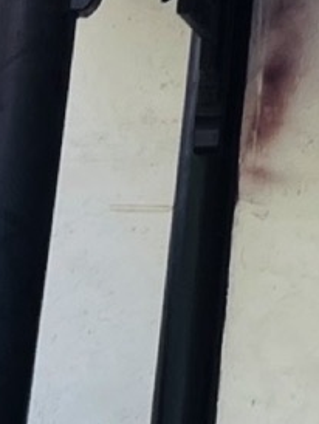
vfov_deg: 9.1
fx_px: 2380
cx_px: 940
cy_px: -611
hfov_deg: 6.9
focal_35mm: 194
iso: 50
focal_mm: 5.7
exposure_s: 1/1159
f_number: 1.5
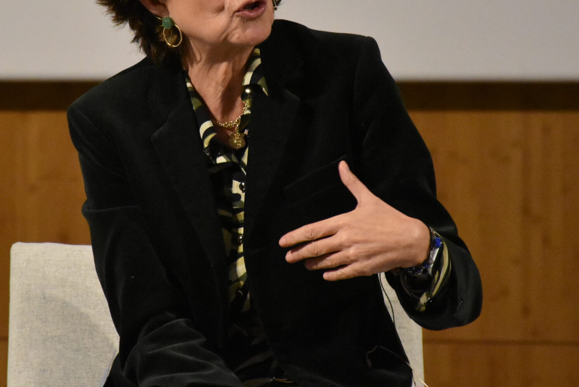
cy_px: 87
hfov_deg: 5.7
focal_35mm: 361
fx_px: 5808
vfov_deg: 3.8
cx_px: 217
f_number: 5.6
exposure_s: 1/200
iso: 6400
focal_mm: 140
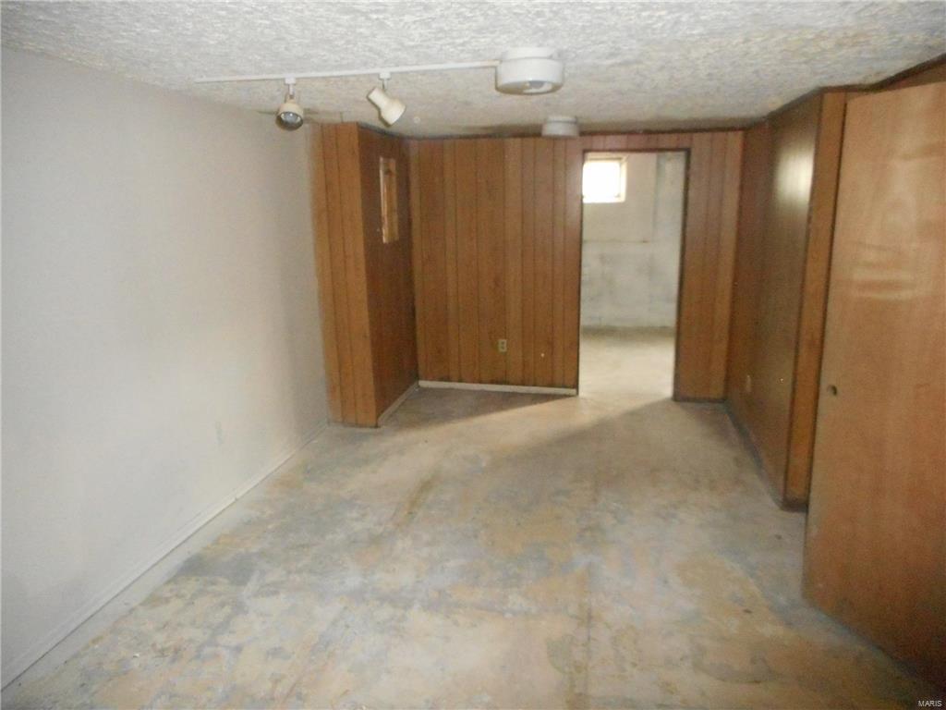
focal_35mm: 25
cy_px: 355
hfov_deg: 69.4
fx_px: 683
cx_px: 473
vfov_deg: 54.9
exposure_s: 1/25
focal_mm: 4.5
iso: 1100
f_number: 3.7
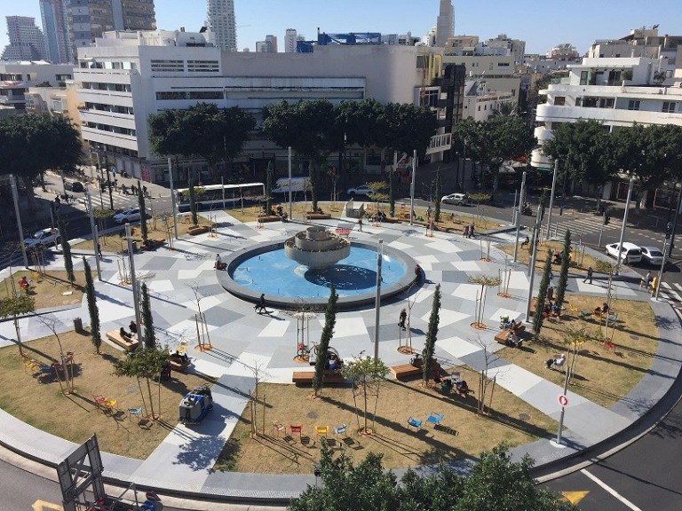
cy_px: 256
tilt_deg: -18.2
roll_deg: -1.0
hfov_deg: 61.7
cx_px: 341
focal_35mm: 29
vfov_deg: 48.2
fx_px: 571
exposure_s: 1/2326
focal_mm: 4.15
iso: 32
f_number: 2.2
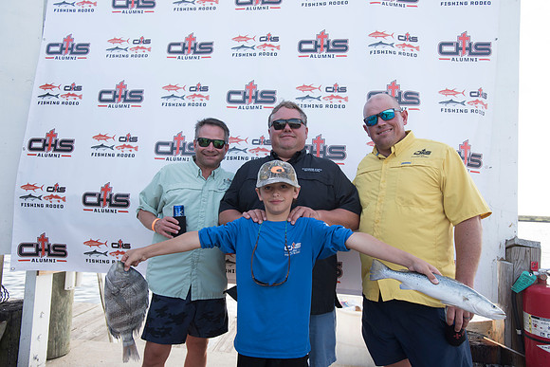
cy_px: 184
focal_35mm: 24
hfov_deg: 73.7
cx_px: 275
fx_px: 367
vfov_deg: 53.2
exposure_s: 1/320
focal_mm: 24
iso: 250
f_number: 4.5
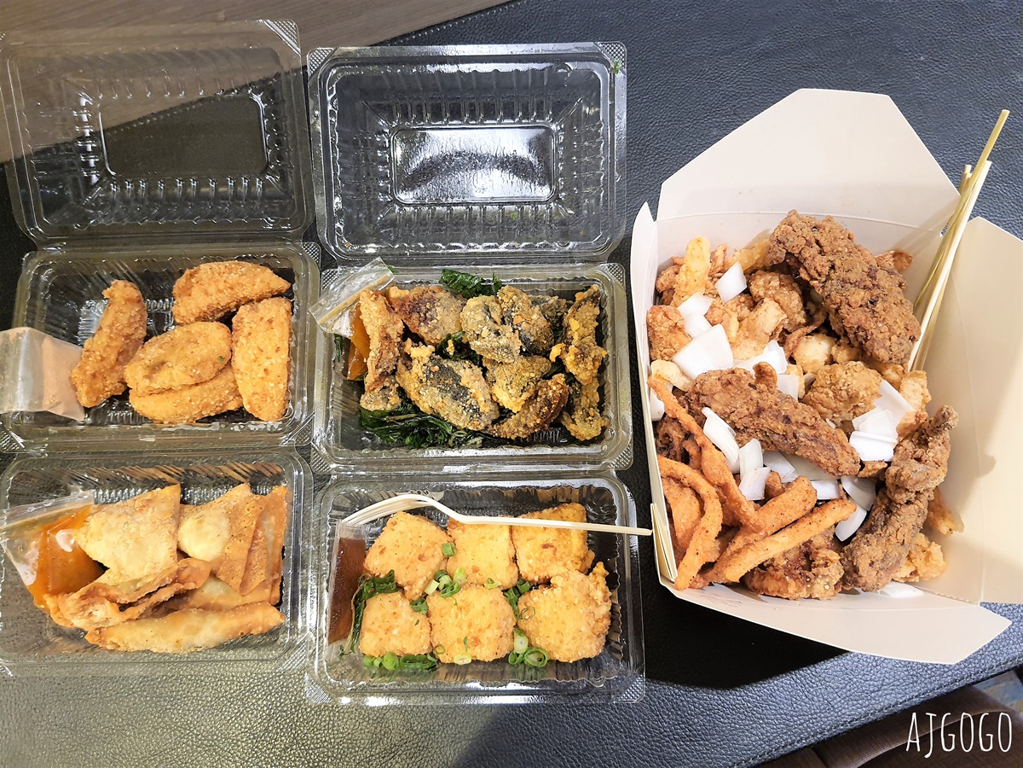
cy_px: 384
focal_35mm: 26
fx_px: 768
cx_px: 512
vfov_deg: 53.1
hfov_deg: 67.3
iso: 320
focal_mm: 4.32
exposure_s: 1/40
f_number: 1.7
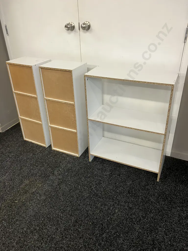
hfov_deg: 49.7
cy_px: 126
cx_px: 94
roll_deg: +0.3
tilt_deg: -28.3
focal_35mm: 28
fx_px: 203
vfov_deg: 63.4
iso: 80
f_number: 1.8
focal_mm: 3.99
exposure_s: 1/50
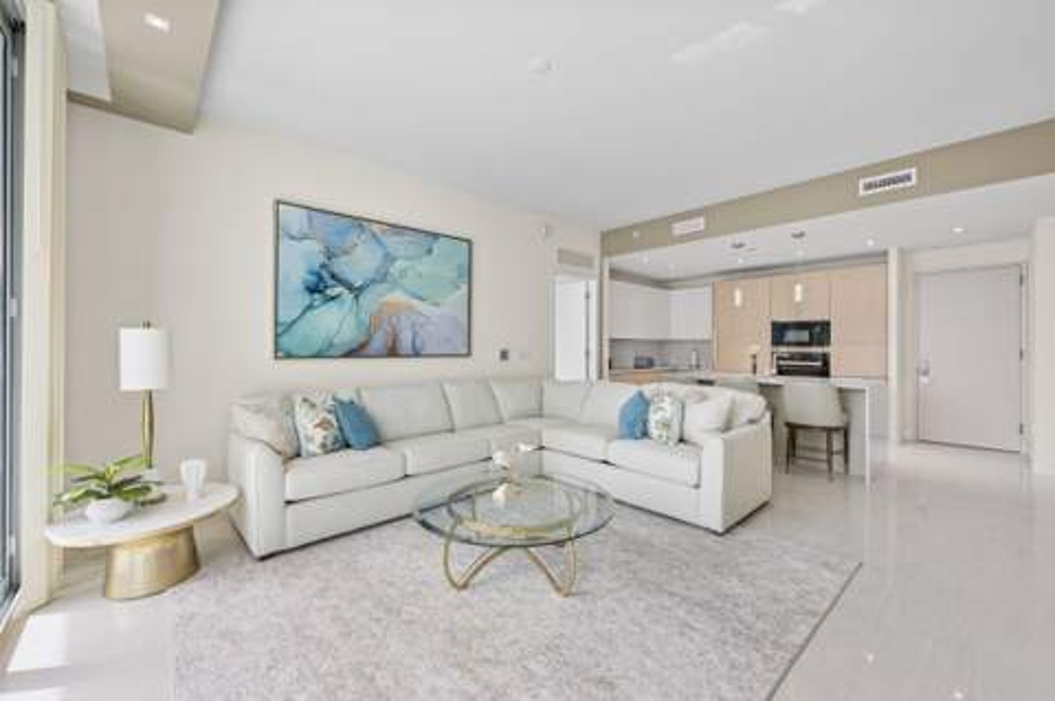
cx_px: 528
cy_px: 350
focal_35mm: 14
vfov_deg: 81.1
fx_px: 410
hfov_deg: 104.3
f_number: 8
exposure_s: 1/4
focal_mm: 14
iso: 64
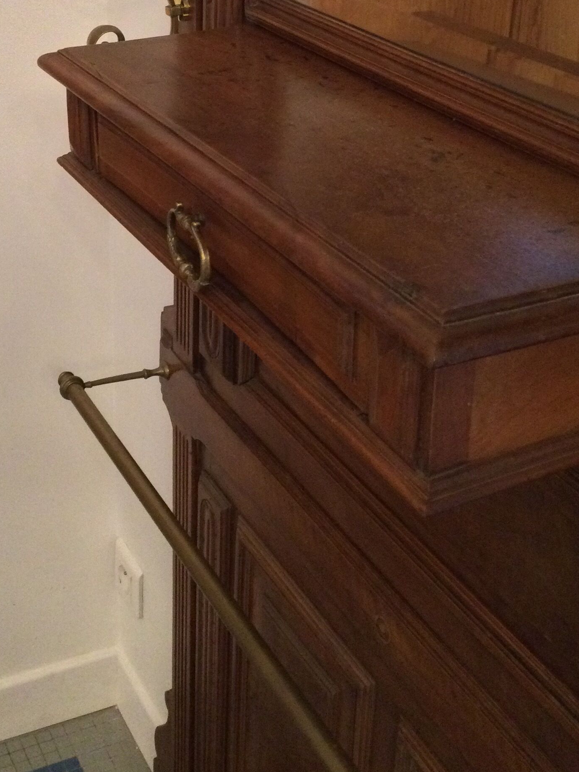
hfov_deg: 26.4
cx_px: 195
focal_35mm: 55
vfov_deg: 34.1
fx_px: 1227
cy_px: 179
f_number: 2.4
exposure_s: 1/17
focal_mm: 3.3
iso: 320
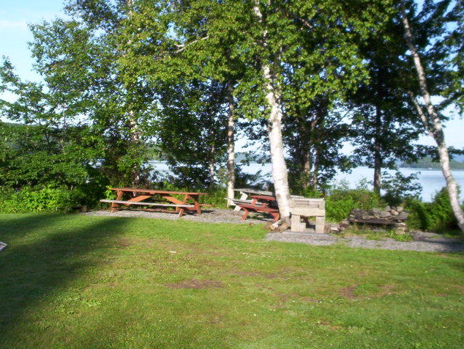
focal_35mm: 49
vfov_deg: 29.5
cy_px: 125
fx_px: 657
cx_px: 191
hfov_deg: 38.8
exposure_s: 1/324
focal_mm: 4.99
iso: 100
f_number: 4.5
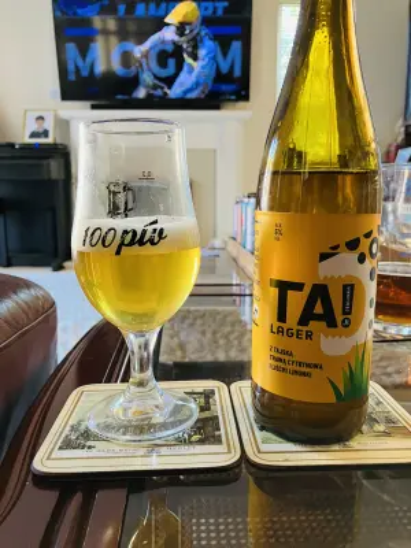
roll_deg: +0.5
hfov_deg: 49.7
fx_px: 443
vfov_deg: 63.4
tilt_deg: -8.2
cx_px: 206
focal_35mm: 28
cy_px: 274
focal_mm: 3.99
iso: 320
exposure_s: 1/60
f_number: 1.8
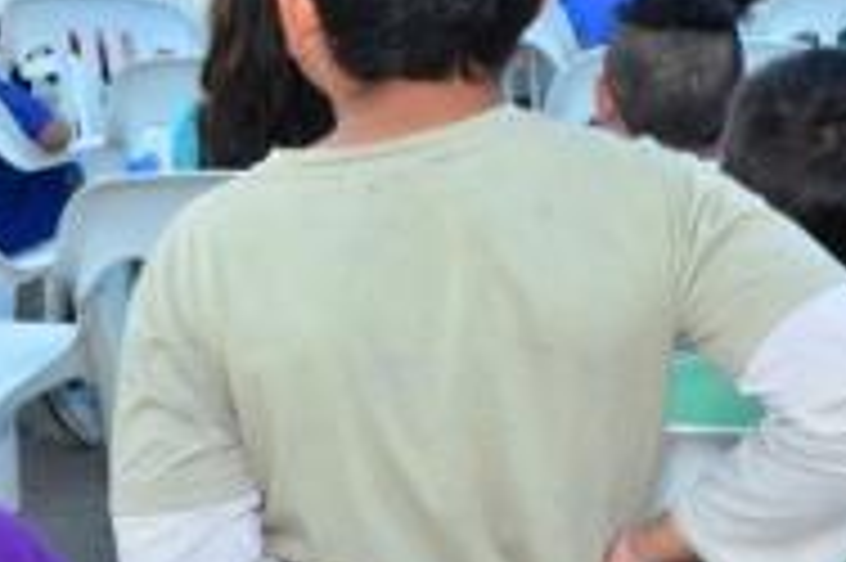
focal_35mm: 93
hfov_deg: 21.8
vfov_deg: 14.3
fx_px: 2184
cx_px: 230
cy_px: -74
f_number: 11
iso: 800
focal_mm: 26
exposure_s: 1/60
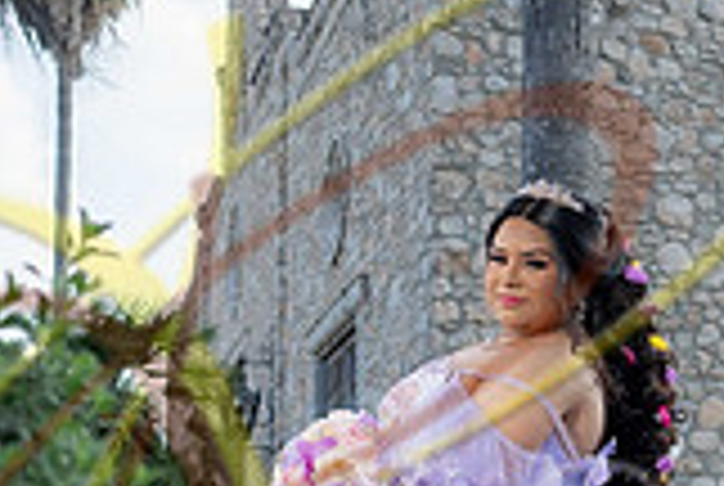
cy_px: 448
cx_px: 540
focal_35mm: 72
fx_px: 1451
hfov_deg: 27.6
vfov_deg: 18.7
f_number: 2.8
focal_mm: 20
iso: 125
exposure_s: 1/640
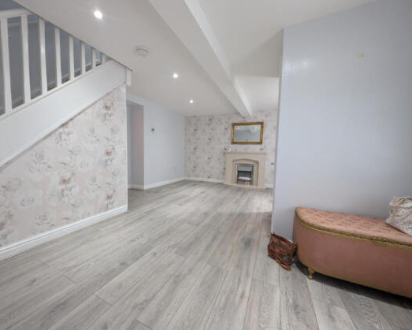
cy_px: 163
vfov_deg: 92.3
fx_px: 159
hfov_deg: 104.7
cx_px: 195
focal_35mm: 13
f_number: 1.95
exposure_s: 1/33.3
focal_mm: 2.23
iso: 180
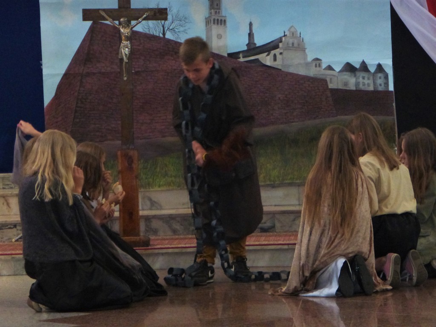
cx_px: 218
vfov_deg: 7.2
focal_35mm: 206
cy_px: 164
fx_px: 2595
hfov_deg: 9.6
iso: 1000
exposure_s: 1/60
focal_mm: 33.3
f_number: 5.5
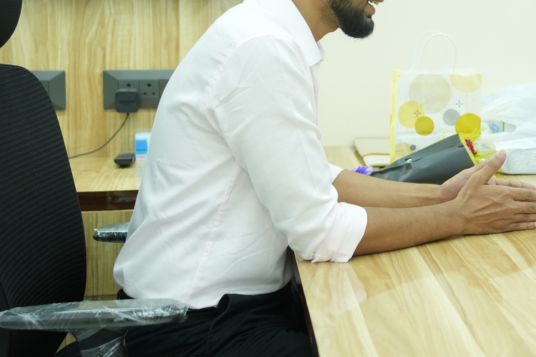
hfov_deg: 26.8
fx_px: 1072
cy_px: 67
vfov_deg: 18.7
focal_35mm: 72
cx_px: 514
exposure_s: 1/250
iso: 800
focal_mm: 35
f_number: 2.8
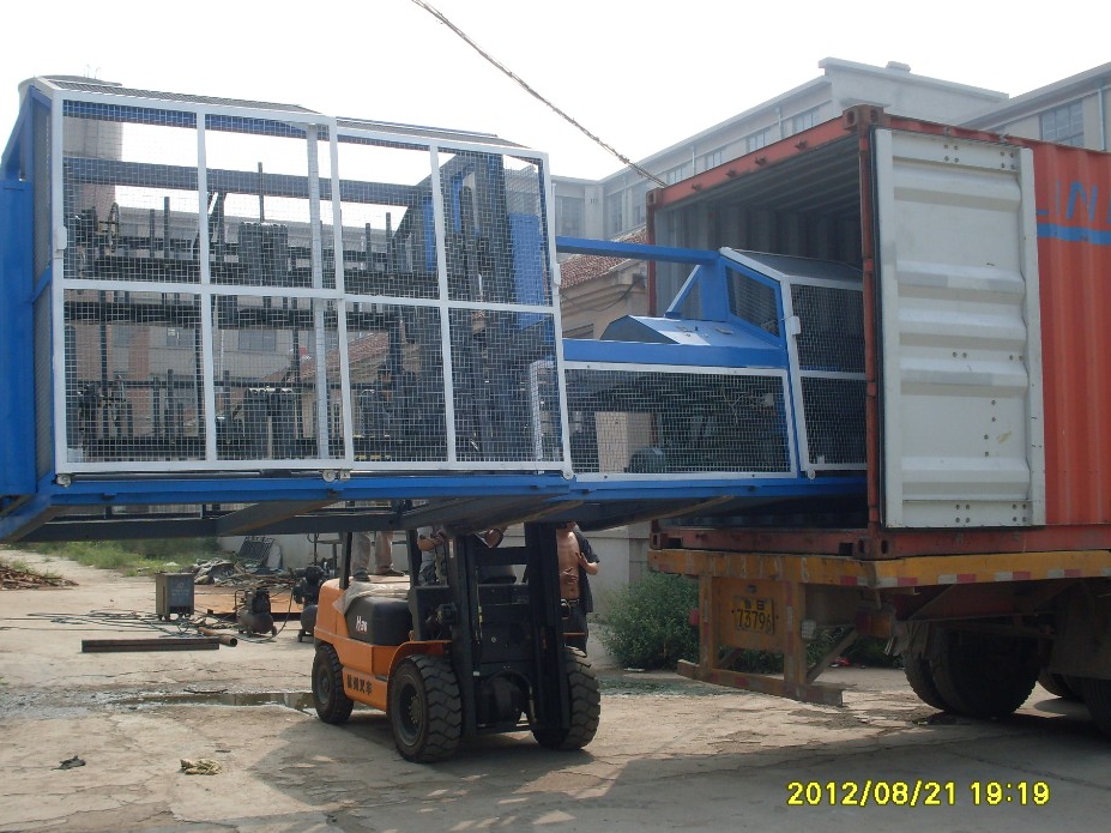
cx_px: 525
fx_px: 1316
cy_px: 431
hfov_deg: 45.8
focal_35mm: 41
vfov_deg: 35.1
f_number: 8.4
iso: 80
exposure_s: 1/180
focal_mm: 6.3
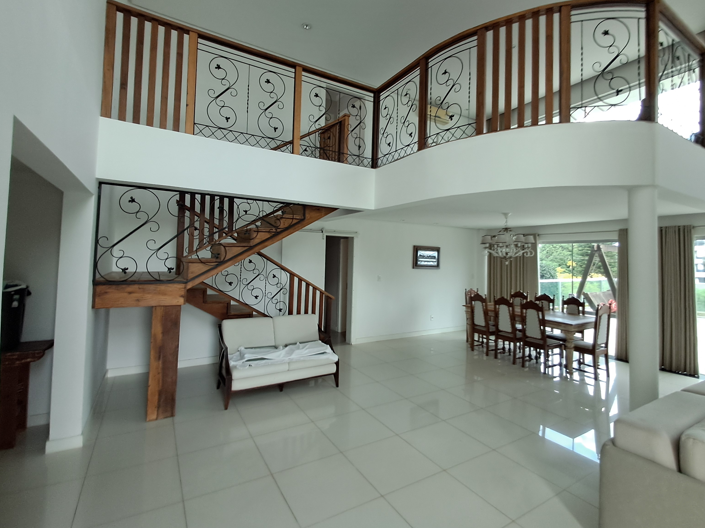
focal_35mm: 17
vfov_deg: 74.7
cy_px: 250
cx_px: 355
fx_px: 346
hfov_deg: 91.0
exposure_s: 1/40
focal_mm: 1.64
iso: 100
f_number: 2.2
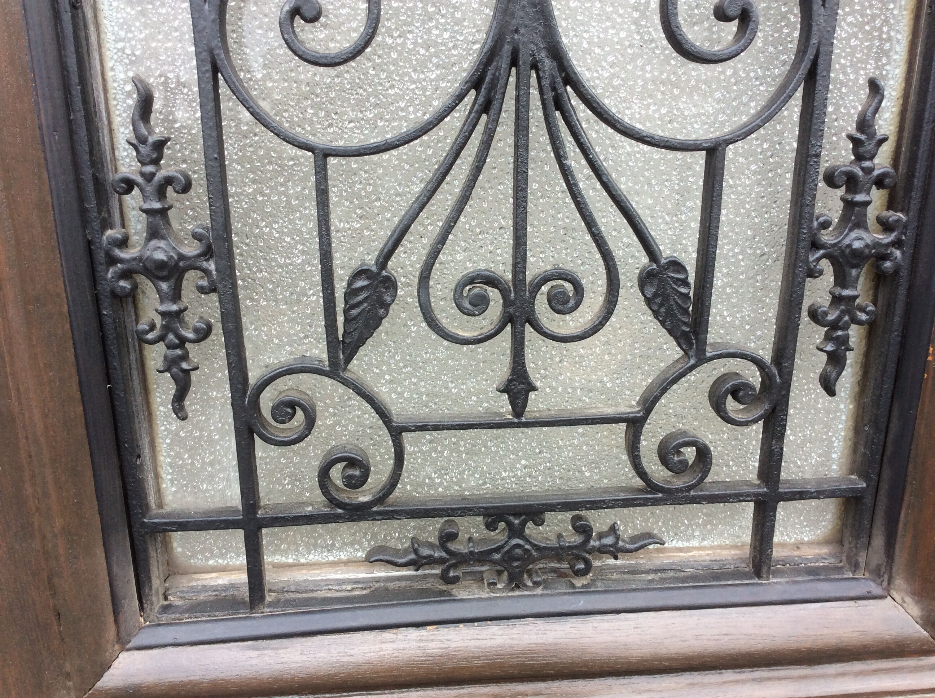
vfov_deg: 44.1
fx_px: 863
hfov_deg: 56.9
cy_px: 349
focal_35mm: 32
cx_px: 468
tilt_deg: -26.6
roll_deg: +1.6
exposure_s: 1/145
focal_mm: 3.3
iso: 32
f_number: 2.4
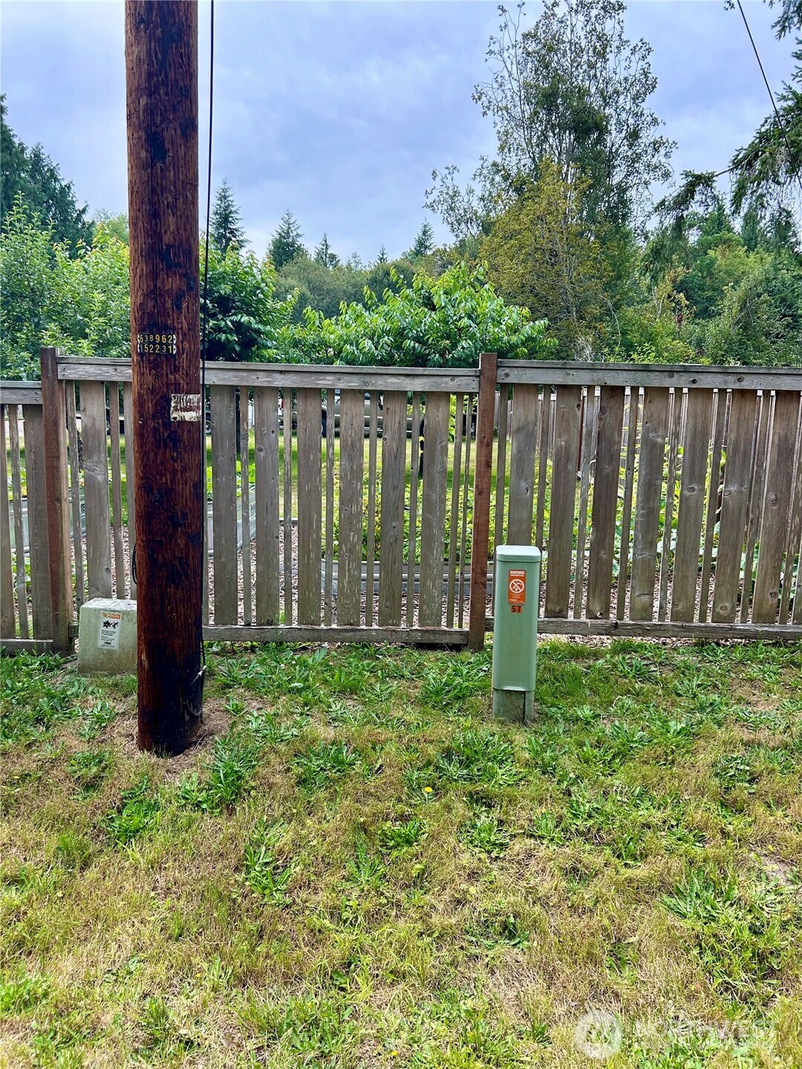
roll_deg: -0.7
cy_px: 534
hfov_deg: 53.1
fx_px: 803
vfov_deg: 67.3
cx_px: 401
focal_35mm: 26
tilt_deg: -8.0
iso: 50
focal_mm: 5.7
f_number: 1.5
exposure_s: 1/880
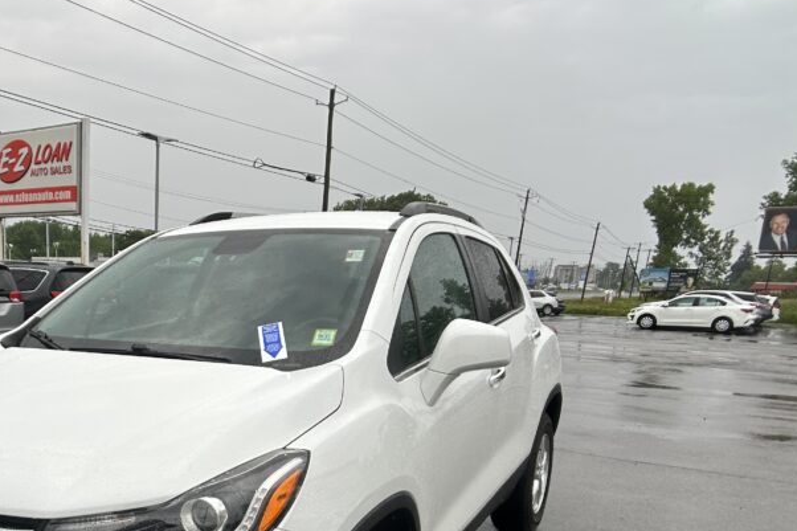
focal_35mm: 46
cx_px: 158
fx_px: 1018
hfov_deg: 40.9
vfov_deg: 28.4
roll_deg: -2.1
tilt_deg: -13.3
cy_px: 446
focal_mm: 5.7
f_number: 1.5
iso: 50
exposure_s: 1/1209
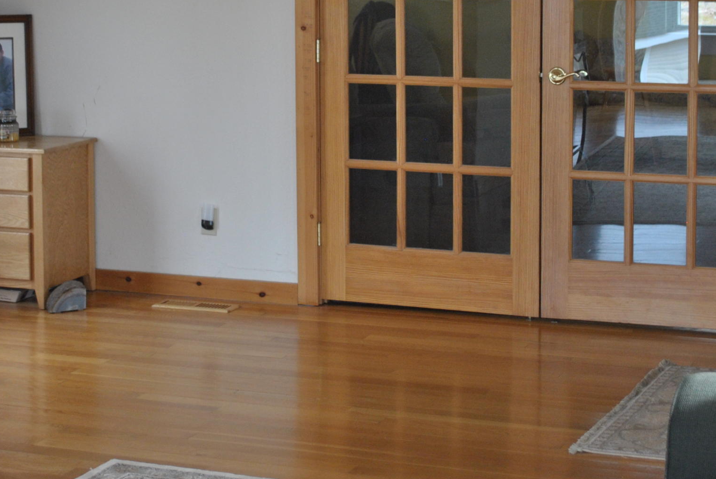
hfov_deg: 22.8
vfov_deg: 15.2
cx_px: 318
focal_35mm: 89
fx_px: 1772
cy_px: 57
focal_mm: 30
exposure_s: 1/125
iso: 400
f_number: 4.5
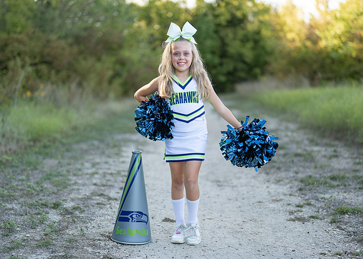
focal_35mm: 59
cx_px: 185
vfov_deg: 24.1
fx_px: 607
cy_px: 140
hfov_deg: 33.3
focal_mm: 50
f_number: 1.2
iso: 100
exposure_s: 1/1000
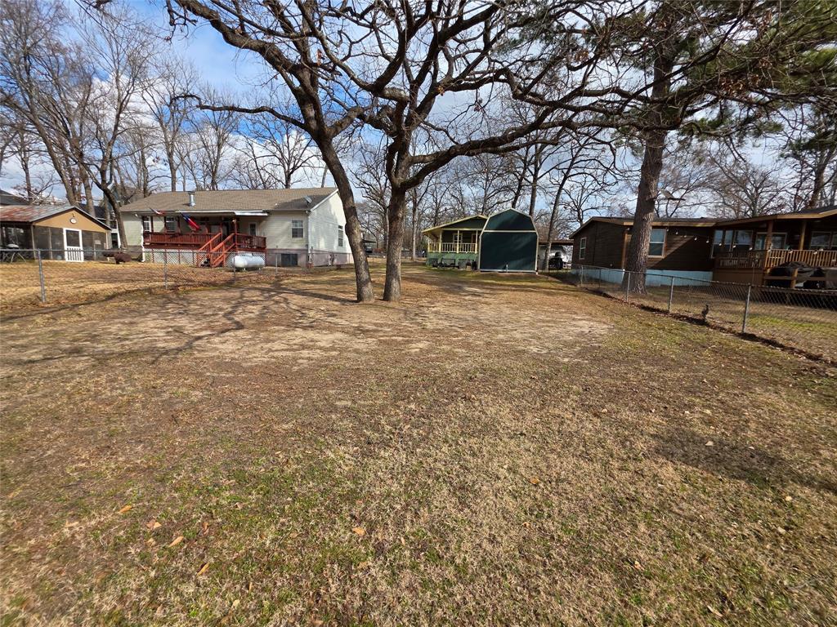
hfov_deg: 106.2
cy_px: 314
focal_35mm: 13
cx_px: 418
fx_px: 314
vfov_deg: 89.9
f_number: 1.9
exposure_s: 1/1839
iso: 40
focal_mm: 2.2
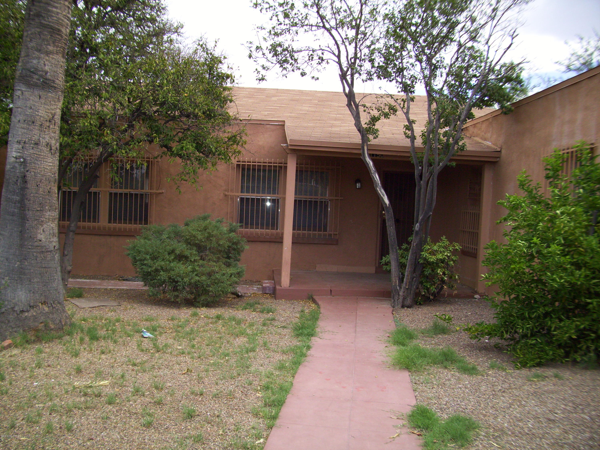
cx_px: 300
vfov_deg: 44.2
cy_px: 225
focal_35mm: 32
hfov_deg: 56.8
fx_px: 555
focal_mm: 5.7
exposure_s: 1/400
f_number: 2.9
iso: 80
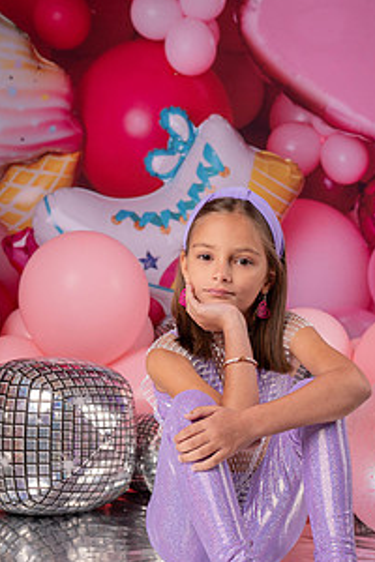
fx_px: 984
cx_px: 249
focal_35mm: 63
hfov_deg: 21.5
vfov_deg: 31.6
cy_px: 377
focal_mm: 42
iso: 160
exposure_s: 1/160
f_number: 5
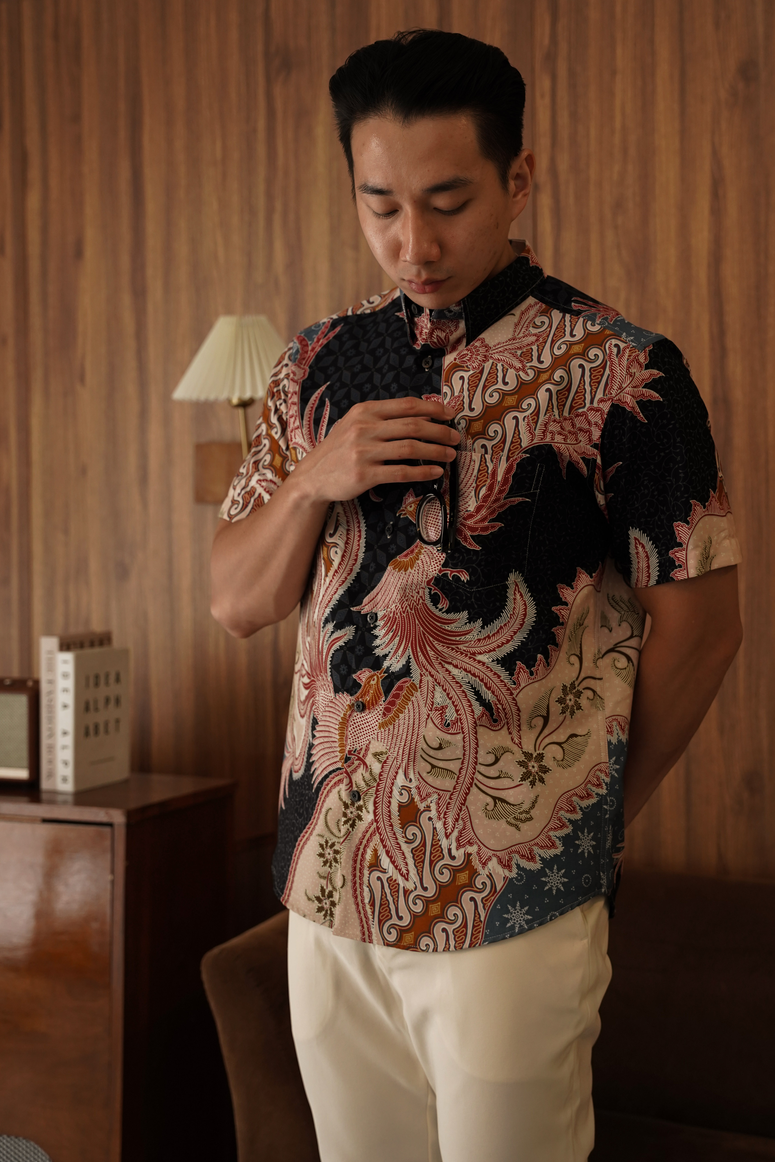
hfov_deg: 26.0
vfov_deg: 38.1
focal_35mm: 52
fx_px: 1679
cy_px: 515
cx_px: 444
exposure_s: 1/125
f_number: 3.5
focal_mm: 45
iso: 1250
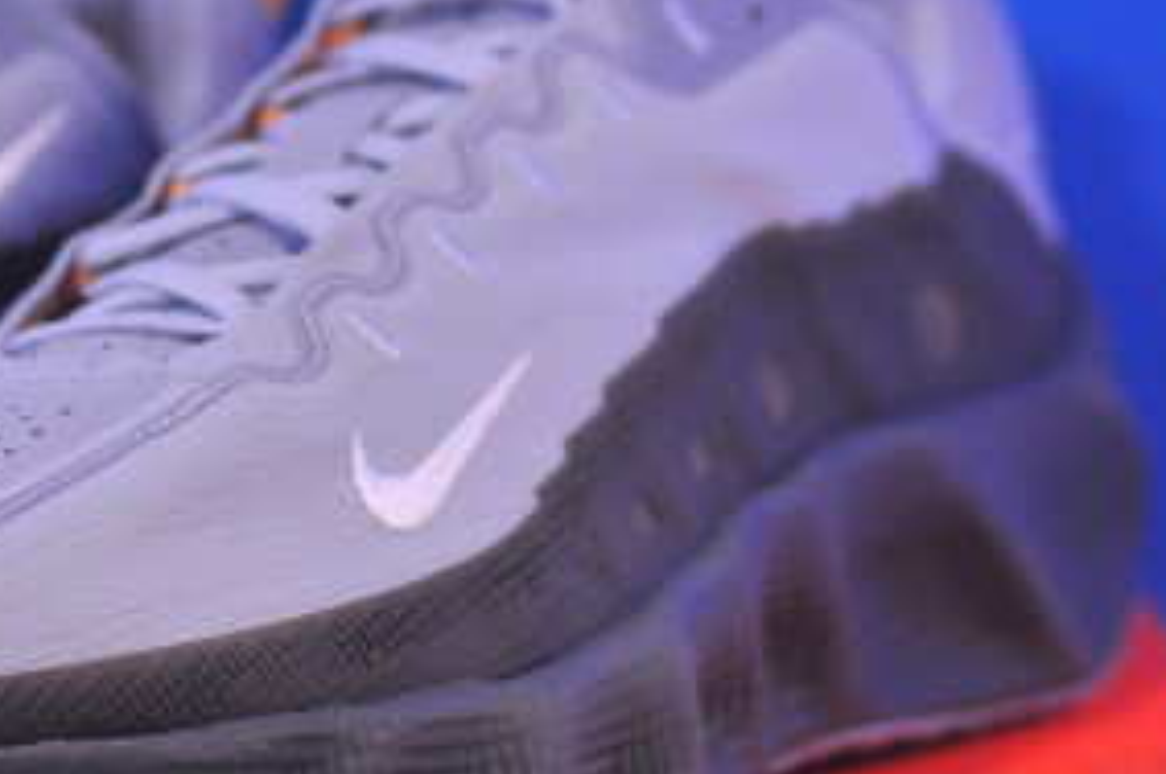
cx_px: 37
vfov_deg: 6.4
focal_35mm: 212
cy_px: -6
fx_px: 6858
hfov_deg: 9.7
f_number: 2.5
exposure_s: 1/320
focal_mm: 50
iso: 250
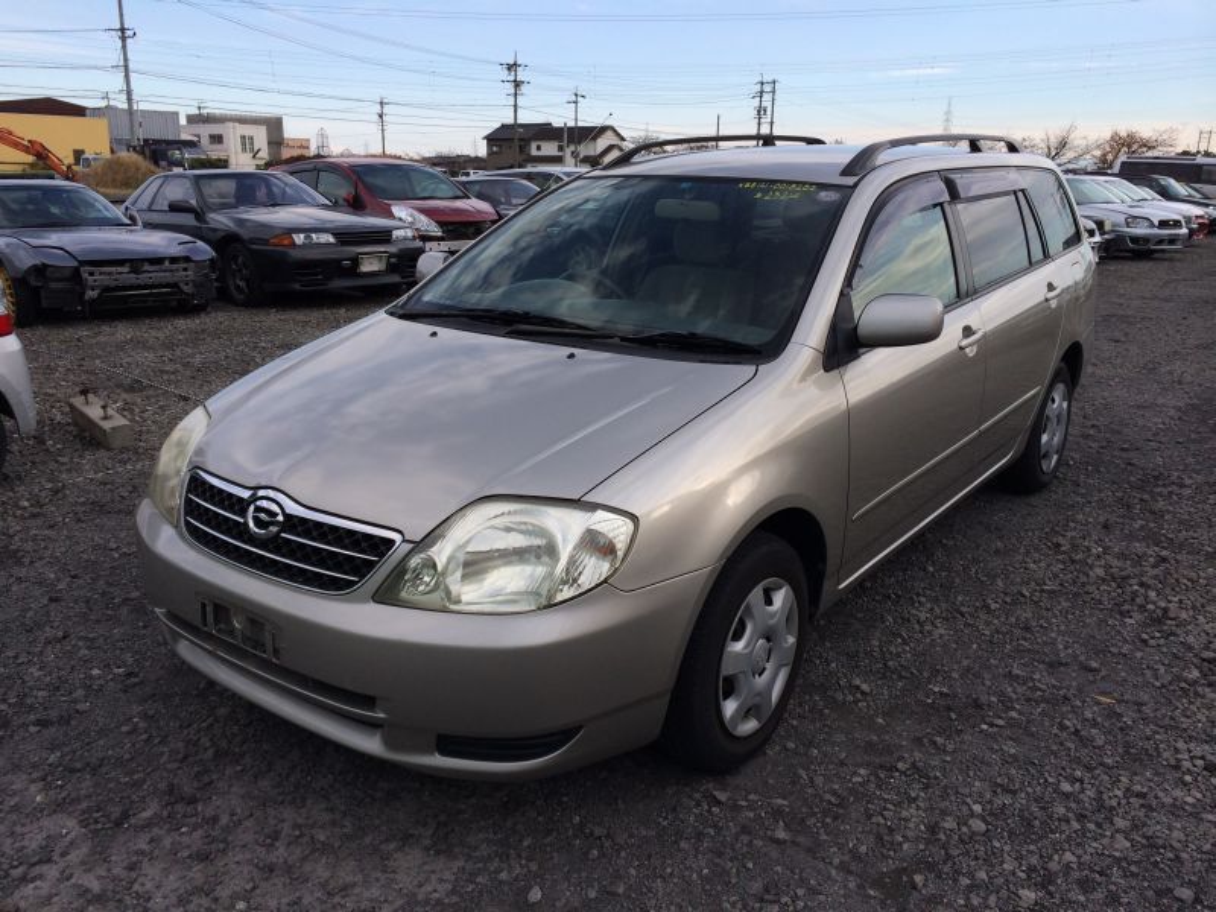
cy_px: 456
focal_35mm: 30
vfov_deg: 46.8
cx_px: 608
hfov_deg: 60.0
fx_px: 1054
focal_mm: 4.12
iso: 32
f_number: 2.2
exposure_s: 1/1080
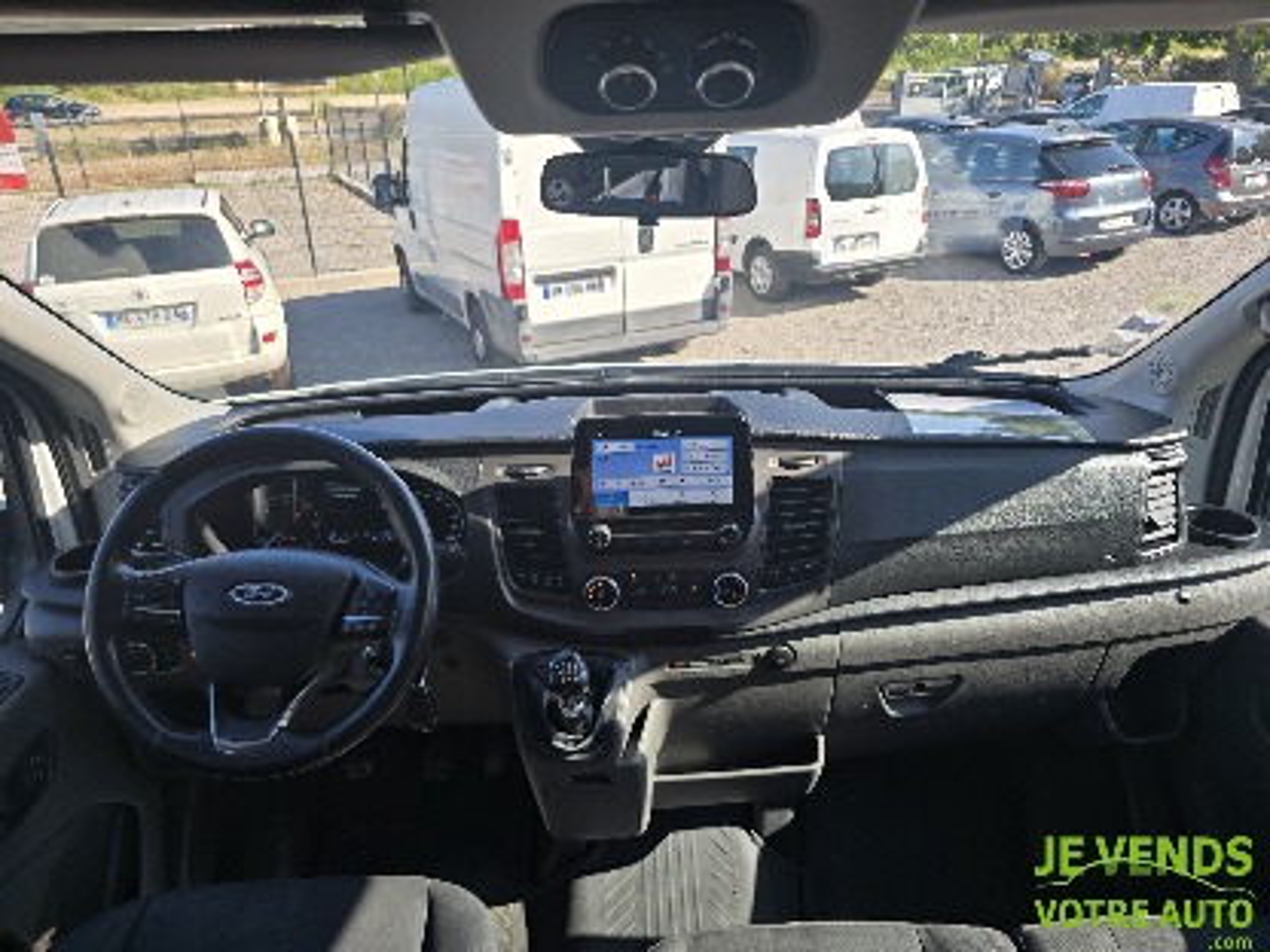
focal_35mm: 23
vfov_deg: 58.9
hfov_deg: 73.9
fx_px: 844
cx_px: 635
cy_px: 476
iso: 12
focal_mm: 6.3
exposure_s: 1/319
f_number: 1.7
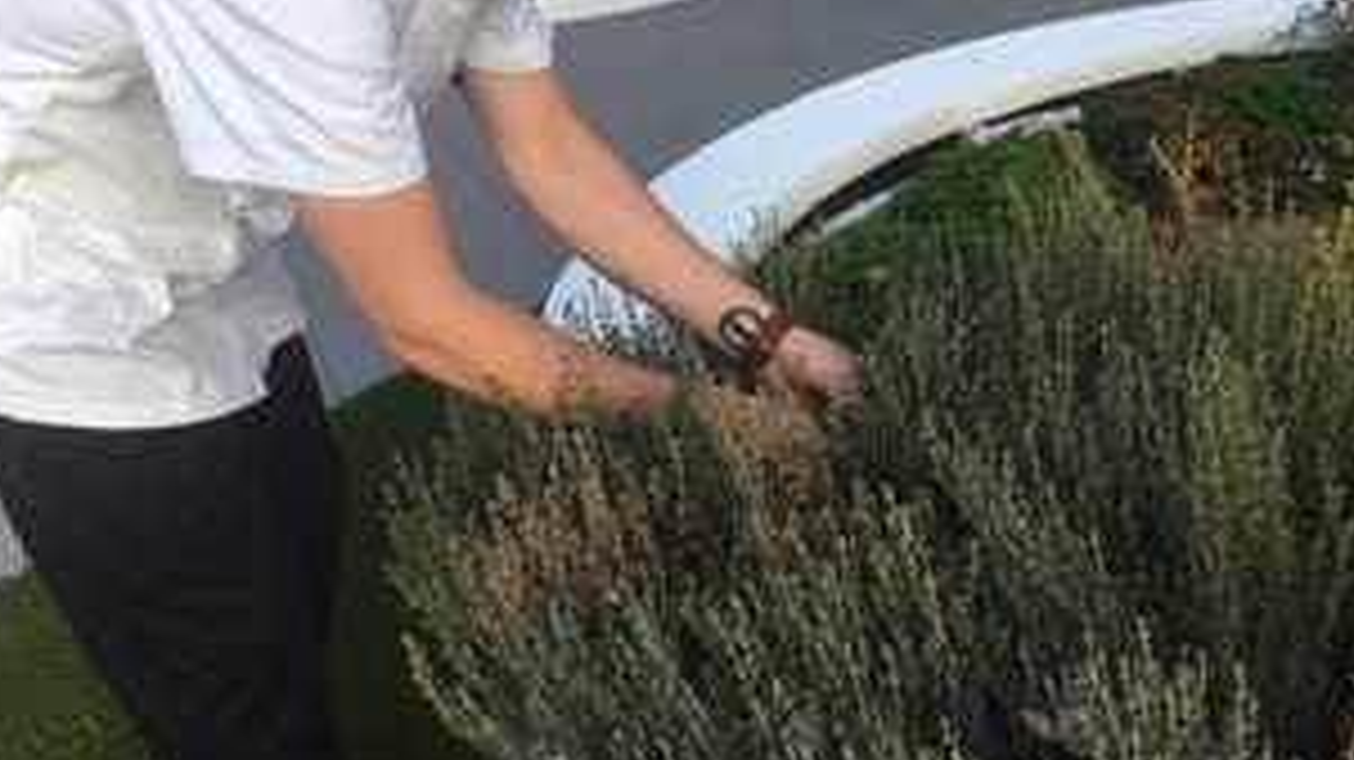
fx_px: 1507
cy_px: 166
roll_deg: +3.9
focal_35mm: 42
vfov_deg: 27.8
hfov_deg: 48.1
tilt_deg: -18.3
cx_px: 540
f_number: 2.2
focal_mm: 4.15
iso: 25
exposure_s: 1/625
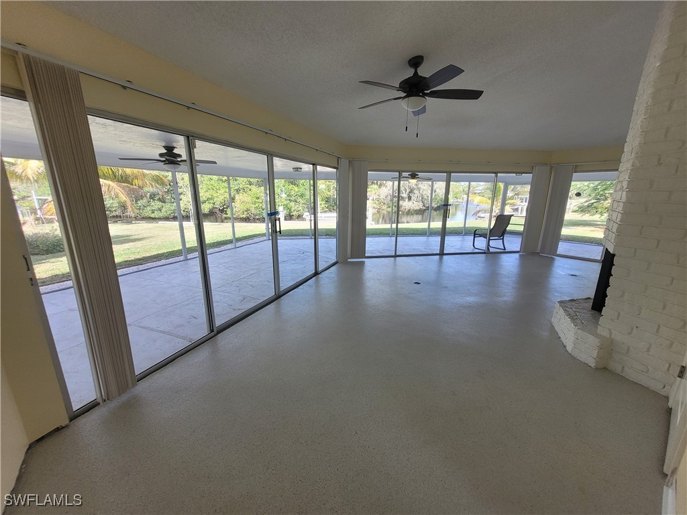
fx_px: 258
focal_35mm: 13
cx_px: 344
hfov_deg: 106.2
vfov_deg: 89.9
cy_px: 258
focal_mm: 1.74
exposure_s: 1/120
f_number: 2.2
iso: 80
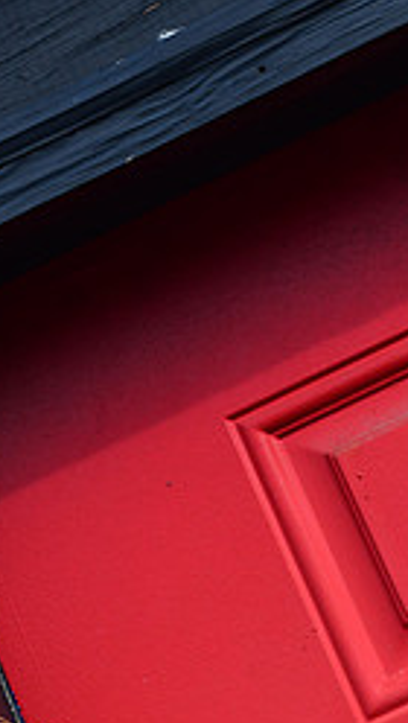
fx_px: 3146
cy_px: 299
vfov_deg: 13.1
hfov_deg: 7.4
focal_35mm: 164
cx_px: 102
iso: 200
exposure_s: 1/160
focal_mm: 45
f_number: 8
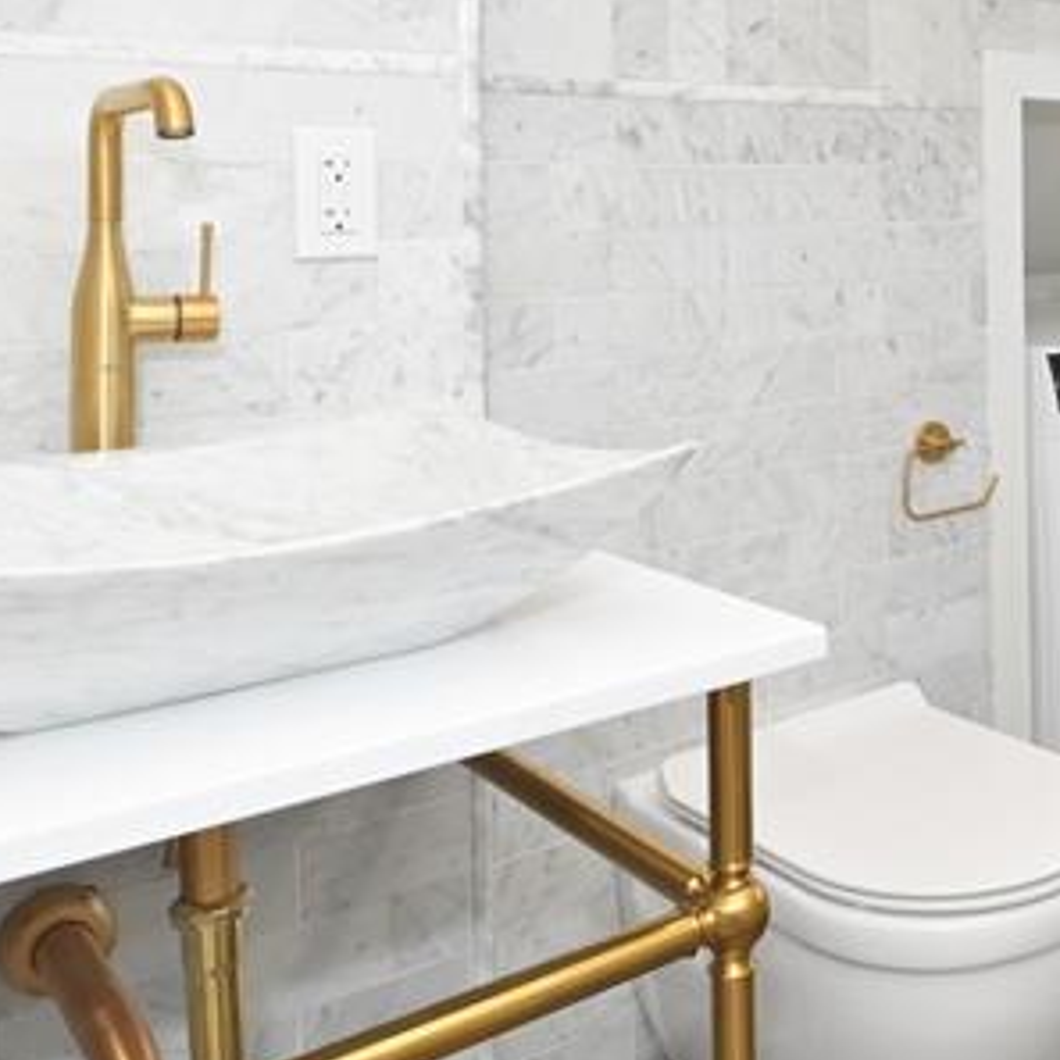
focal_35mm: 41
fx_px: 1420
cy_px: 180
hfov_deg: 36.7
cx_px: 1064
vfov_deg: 39.0
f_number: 9
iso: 2500
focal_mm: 14
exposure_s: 1/200
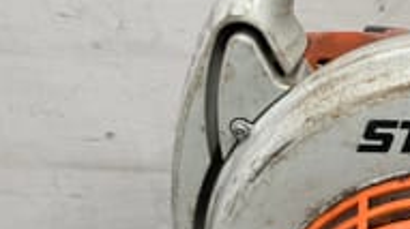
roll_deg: +1.3
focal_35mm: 80
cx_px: 395
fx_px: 869
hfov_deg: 25.4
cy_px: 177
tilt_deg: -30.4
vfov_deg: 15.0
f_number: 1.8
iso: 50
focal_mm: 3.99
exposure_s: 1/50
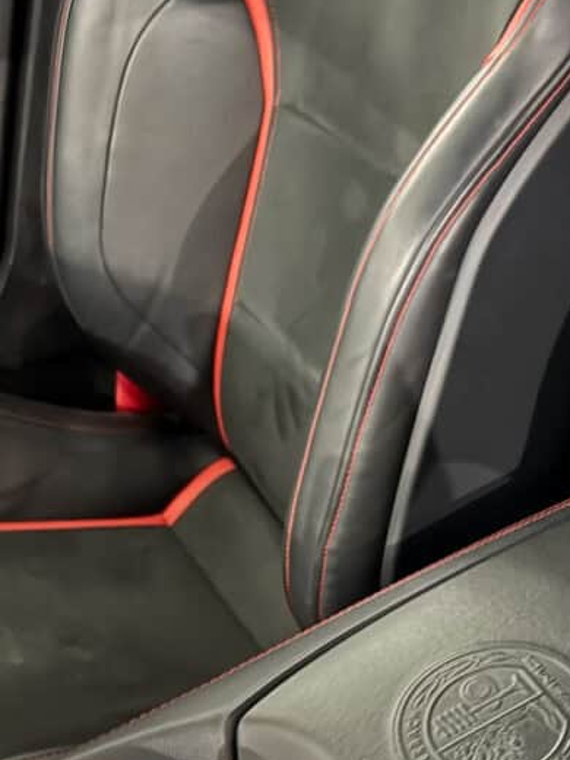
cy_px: 666
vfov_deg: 36.8
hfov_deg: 28.1
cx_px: 558
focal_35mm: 49
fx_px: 1076
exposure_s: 1/20
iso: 1250
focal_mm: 6.8
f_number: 1.8
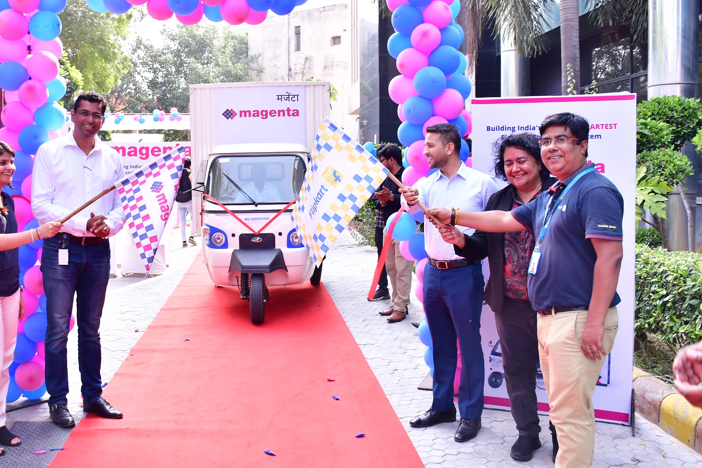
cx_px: 276
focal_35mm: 34
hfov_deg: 55.3
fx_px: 663
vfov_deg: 38.7
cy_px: 188
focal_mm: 18
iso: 160
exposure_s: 1/125
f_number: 4.5
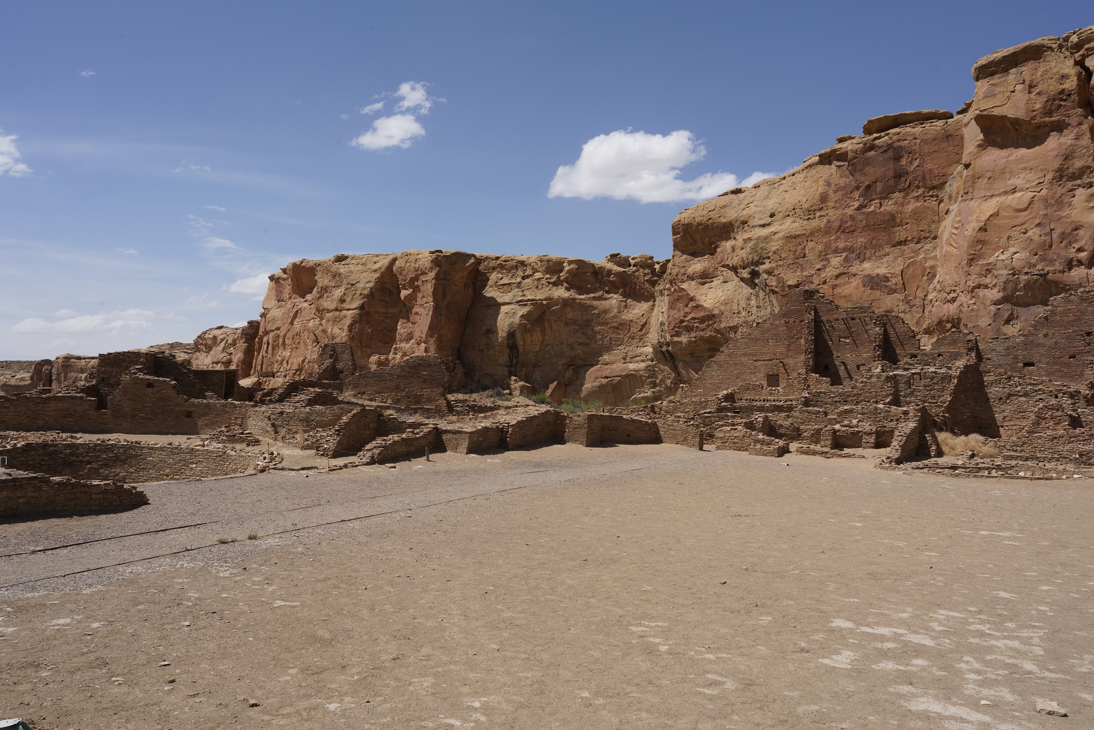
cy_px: 365
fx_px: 881
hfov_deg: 63.7
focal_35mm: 29
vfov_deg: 45.0
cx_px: 547
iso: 100
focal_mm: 29
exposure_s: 1/100
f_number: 18
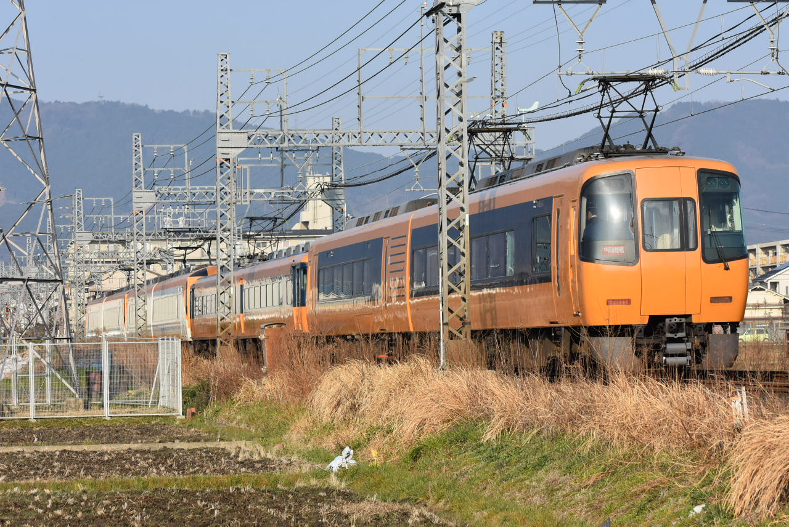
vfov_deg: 8.7
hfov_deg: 13.0
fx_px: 3455
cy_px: 264
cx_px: 394
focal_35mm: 158
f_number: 6.3
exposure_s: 1/1600
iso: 400
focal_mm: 105
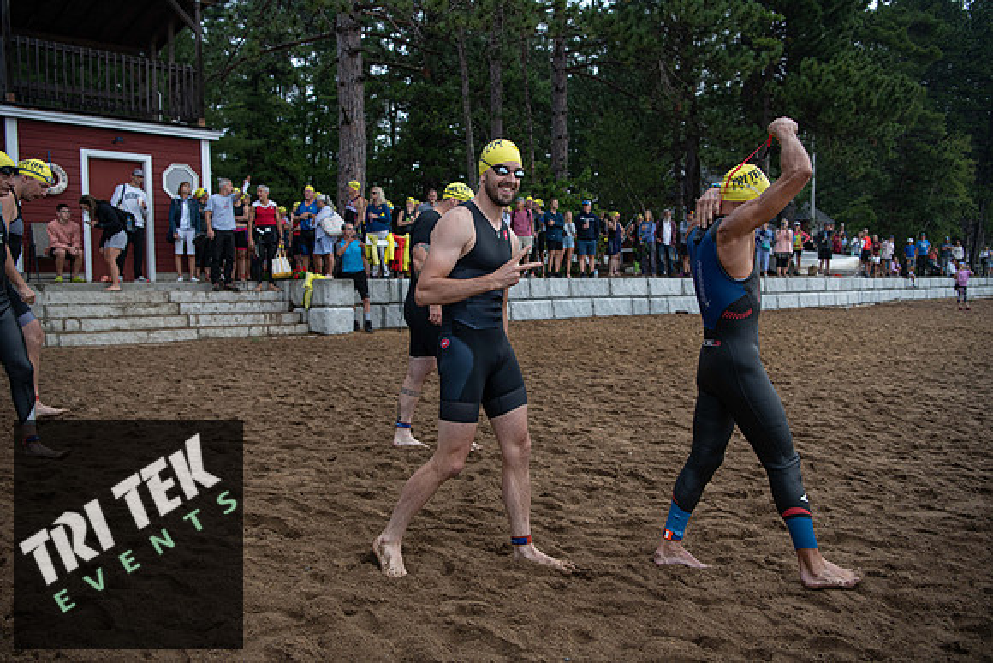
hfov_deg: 63.6
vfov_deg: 45.0
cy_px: 332
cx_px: 496
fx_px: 800
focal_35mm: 29
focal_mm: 29
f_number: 3.5
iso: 320
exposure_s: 1/640
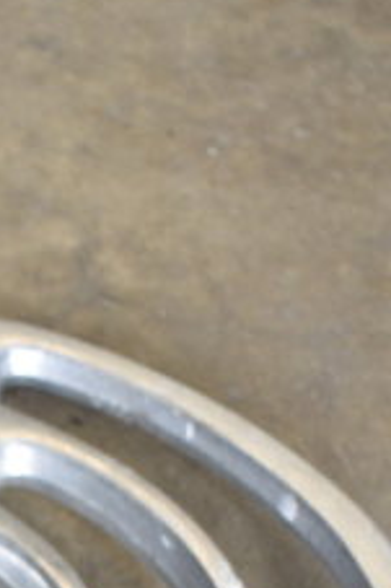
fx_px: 2170
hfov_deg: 10.1
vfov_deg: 13.8
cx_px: -142
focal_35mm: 133
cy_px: 1043
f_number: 3.8
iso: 220
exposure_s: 1/30
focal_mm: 22
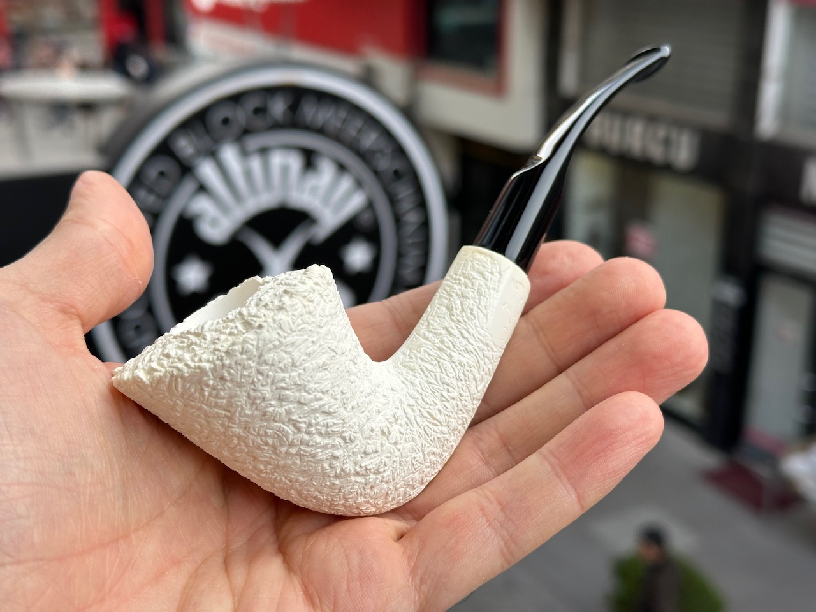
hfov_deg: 39.7
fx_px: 1131
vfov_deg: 30.3
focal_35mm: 48
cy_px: 306
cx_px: 408
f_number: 1.78
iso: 64
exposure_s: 1/604
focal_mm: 6.86
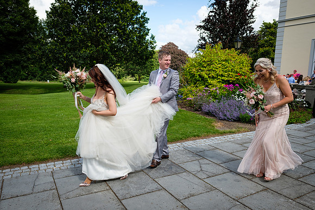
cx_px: 151
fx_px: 220
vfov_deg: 51.1
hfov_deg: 71.3
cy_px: 102
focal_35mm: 25
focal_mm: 16
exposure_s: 1/1000
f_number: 3.6
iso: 200
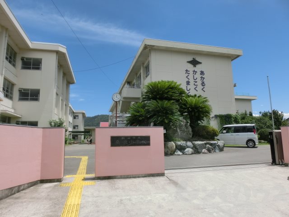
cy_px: 108
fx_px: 200
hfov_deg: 71.6
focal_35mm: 24
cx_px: 144
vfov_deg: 56.8
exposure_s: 1/250
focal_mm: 4.24
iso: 80
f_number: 7.9
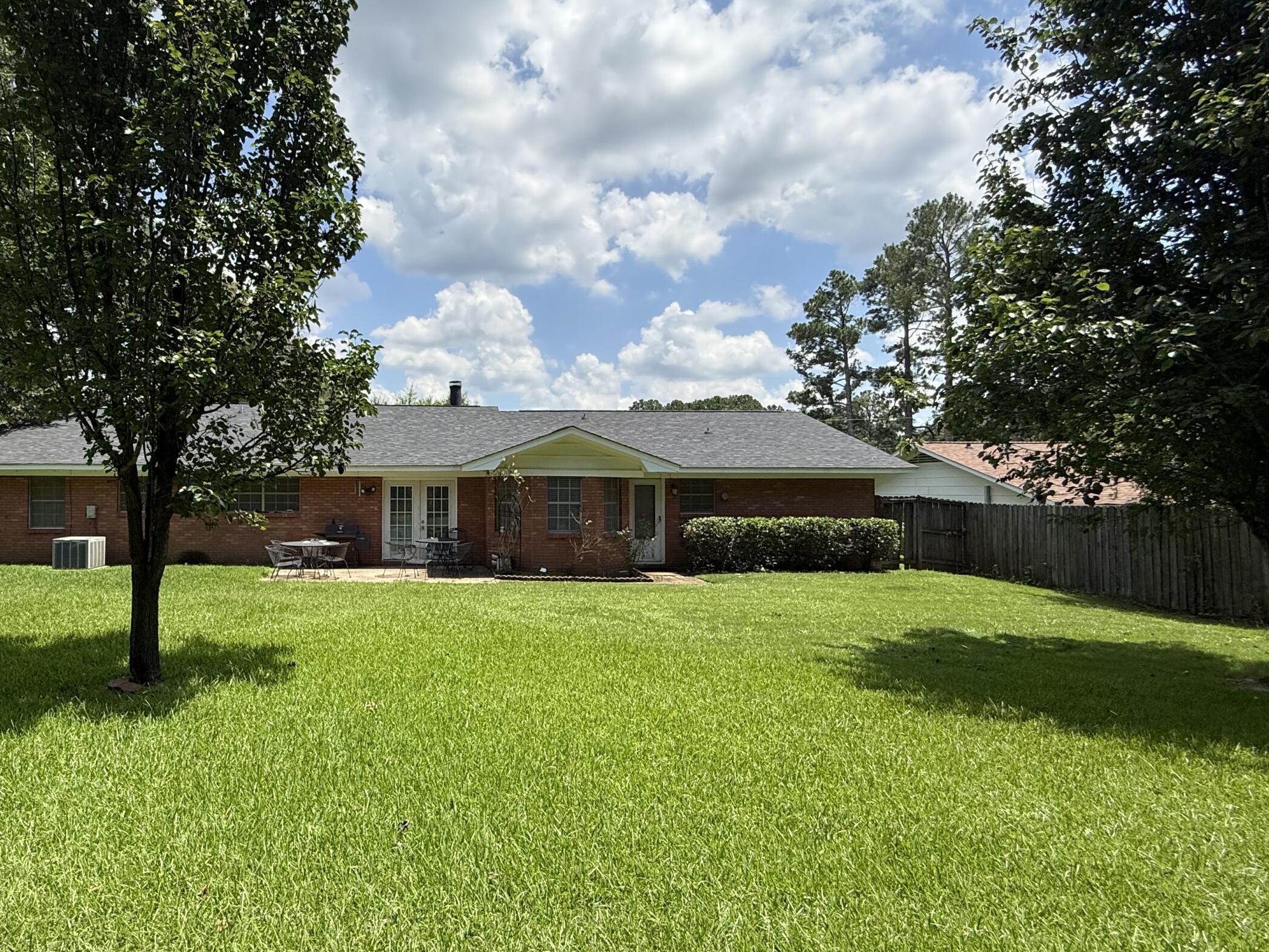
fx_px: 733
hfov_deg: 79.8
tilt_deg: +1.7
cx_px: 453
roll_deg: -0.1
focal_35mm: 20
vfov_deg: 66.0
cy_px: 476
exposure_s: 1/1961
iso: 50
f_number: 2.2
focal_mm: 2.22
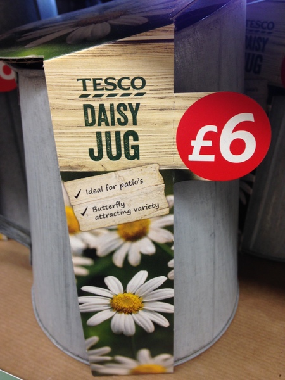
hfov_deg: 42.9
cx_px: 142
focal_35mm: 33
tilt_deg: -31.6
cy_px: 190
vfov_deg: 55.4
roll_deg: -0.6
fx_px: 362
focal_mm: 4.12
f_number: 2.4
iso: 50
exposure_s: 1/30
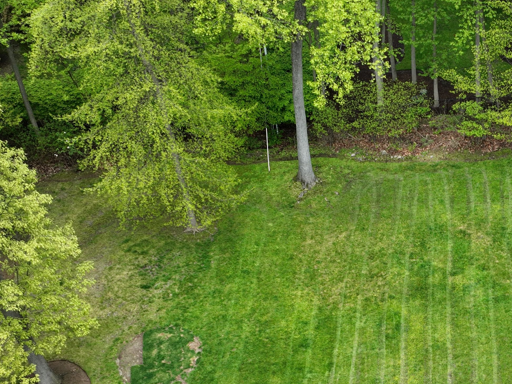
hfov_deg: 28.7
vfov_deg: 21.6
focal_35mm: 65
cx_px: 458
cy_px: 410
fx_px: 961
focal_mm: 12.29
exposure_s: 1/500
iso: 100
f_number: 2.8
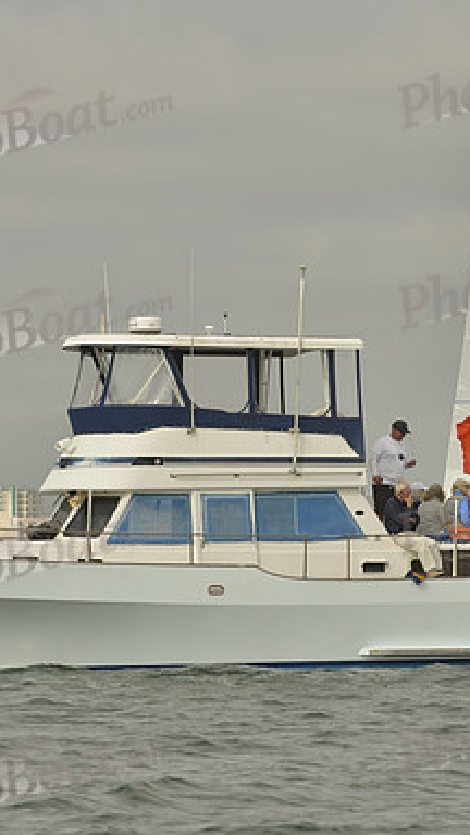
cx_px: 287
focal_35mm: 348
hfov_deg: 3.5
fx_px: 7710
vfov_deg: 6.2
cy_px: 416
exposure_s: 1/800
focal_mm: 220
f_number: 10
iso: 280
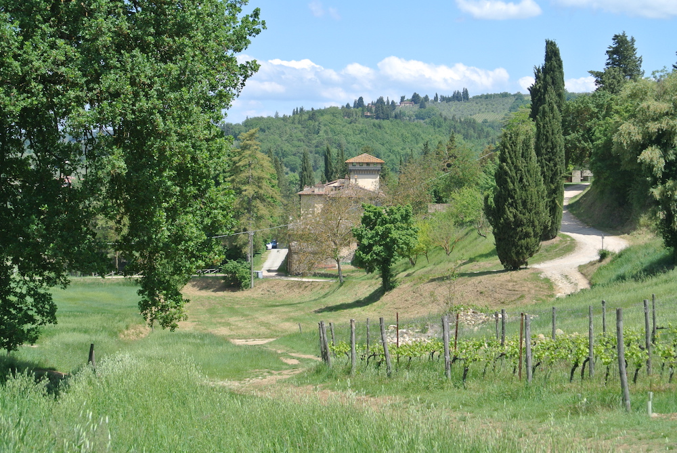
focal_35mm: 81
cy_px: 226
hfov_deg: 25.0
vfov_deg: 16.9
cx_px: 338
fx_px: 1525
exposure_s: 1/320
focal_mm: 30
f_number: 5.6
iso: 100
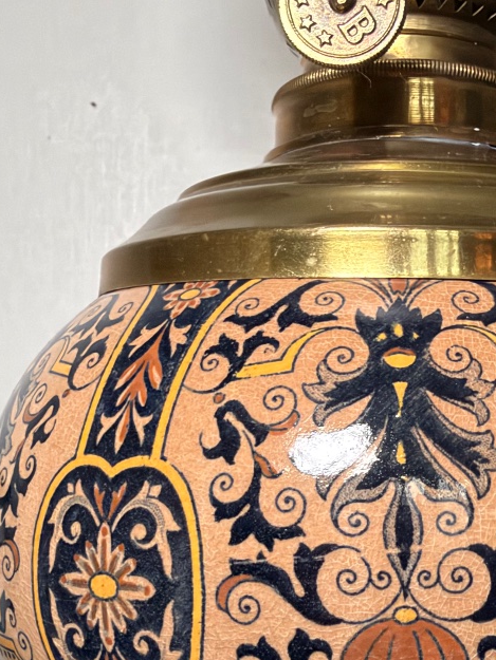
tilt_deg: +1.7
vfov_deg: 38.8
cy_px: 480
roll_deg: -0.7
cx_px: 430
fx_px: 917
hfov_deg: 29.2
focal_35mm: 48
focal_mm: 2.22
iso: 250
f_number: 2.2
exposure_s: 1/75
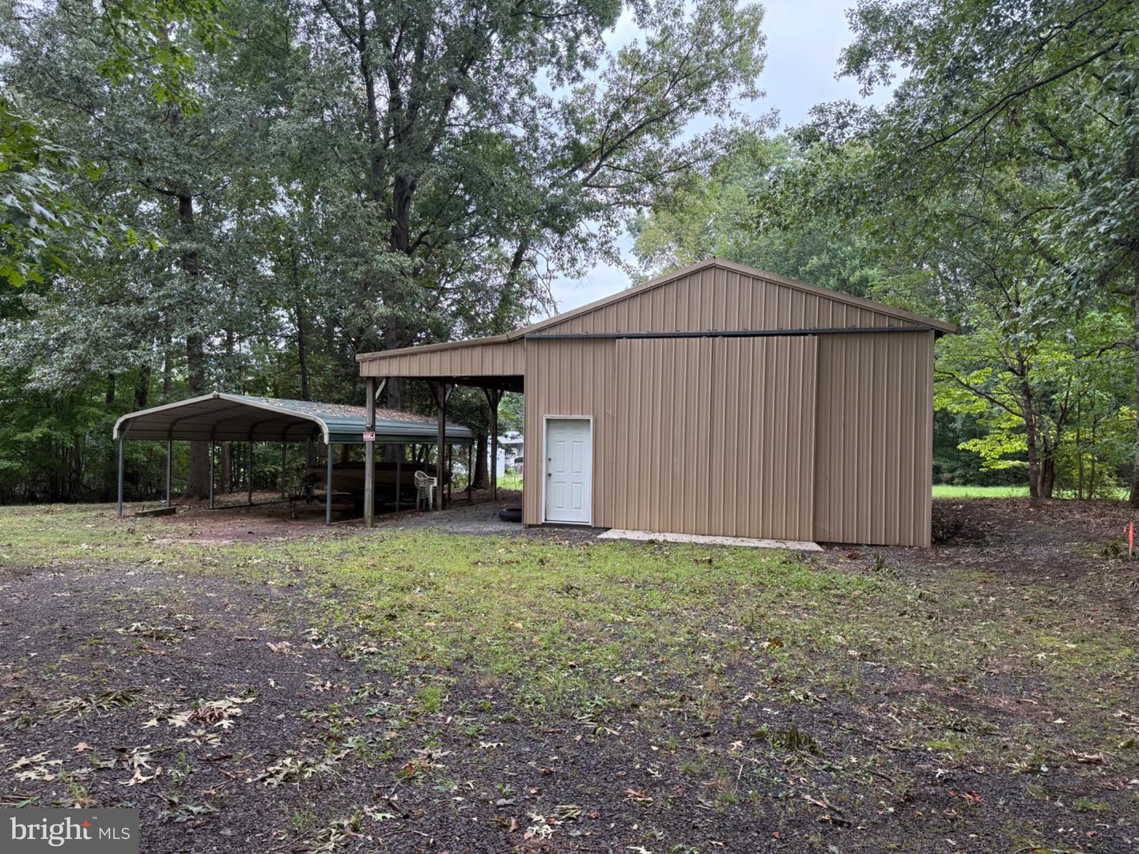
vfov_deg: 56.8
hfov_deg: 71.6
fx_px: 790
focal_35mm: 24
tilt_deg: +0.5
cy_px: 427
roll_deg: -0.9
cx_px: 570
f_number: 1.78
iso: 100
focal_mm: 6.76
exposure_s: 1/266
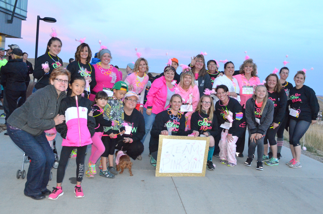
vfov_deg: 36.7
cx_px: 162
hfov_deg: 53.2
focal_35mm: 36
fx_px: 322
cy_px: 107
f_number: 8
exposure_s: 1/80
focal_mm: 24
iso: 5000
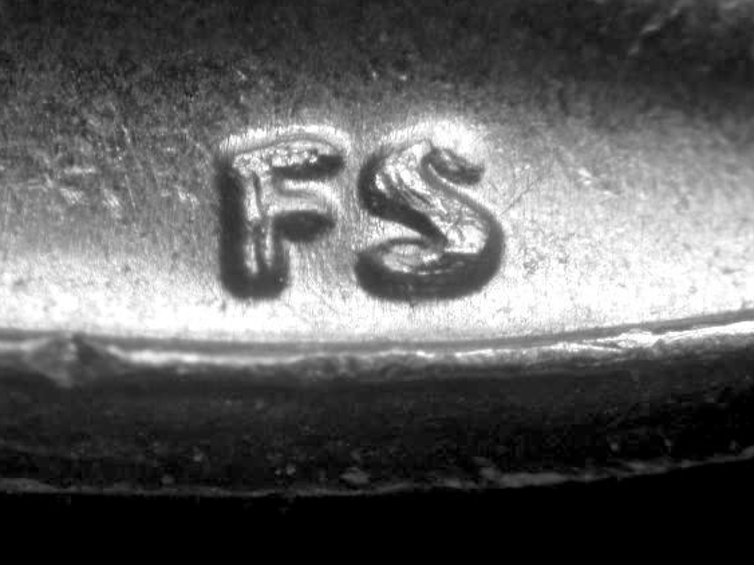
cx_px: 403
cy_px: 253
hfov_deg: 12.5
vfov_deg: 9.4
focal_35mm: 158
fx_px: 3441
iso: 100
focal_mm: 28.9
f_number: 4.8
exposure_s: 1/10.8
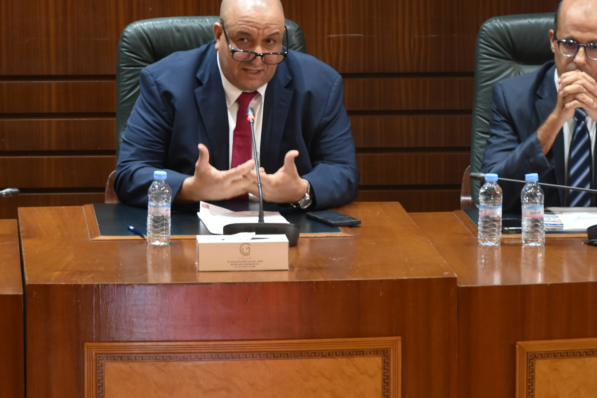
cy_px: 93
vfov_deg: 6.4
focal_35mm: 213
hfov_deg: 9.7
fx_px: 3532
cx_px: 258
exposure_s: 1/10
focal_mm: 80
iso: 1000
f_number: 5.3
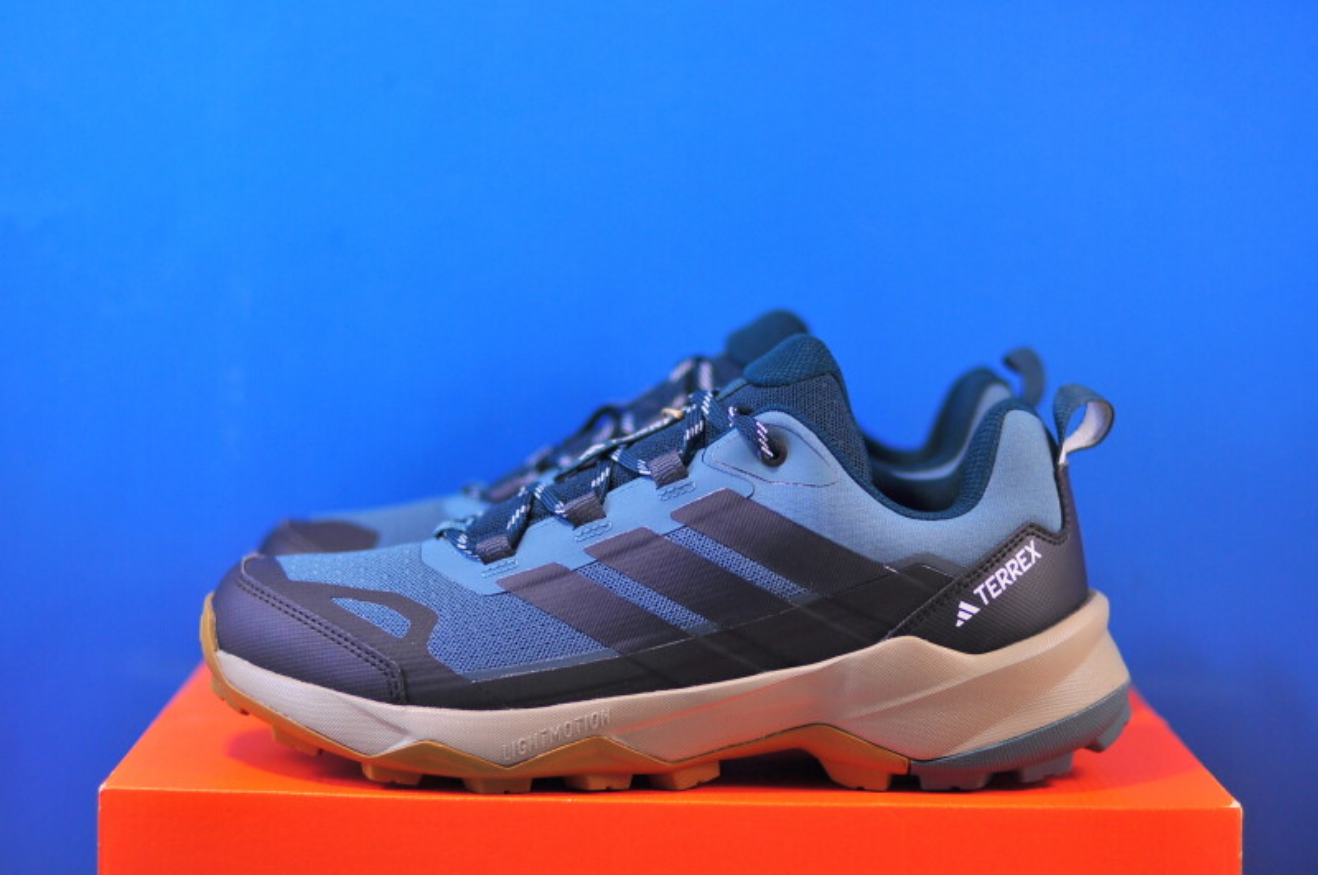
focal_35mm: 75
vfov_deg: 18.1
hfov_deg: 27.0
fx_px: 2742
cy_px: 438
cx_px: 659
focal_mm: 50
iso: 250
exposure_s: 1/320
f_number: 2
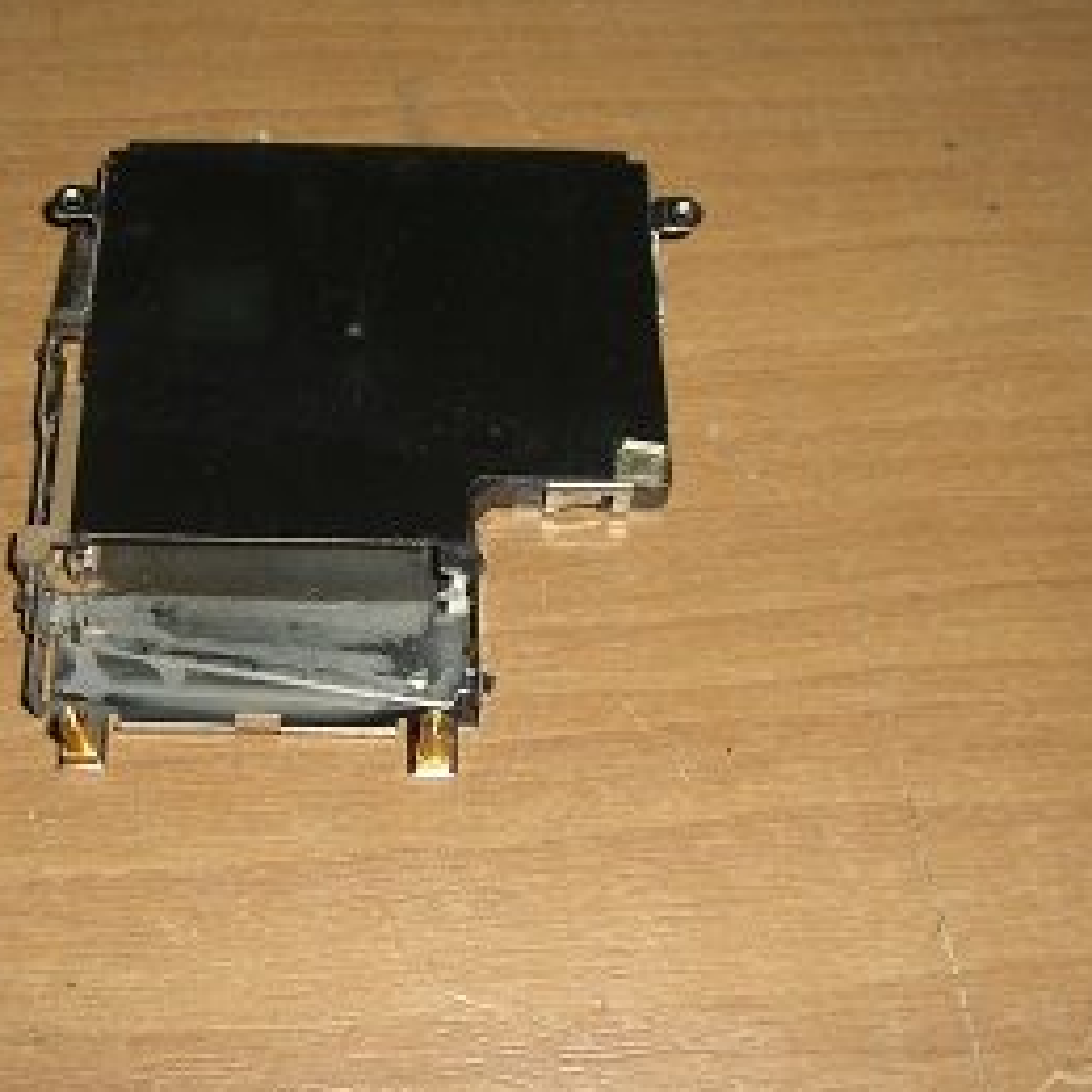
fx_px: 2070
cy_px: 548
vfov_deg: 29.6
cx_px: 403
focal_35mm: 58
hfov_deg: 29.4
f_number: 5.6
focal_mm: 7.9
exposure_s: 1/60
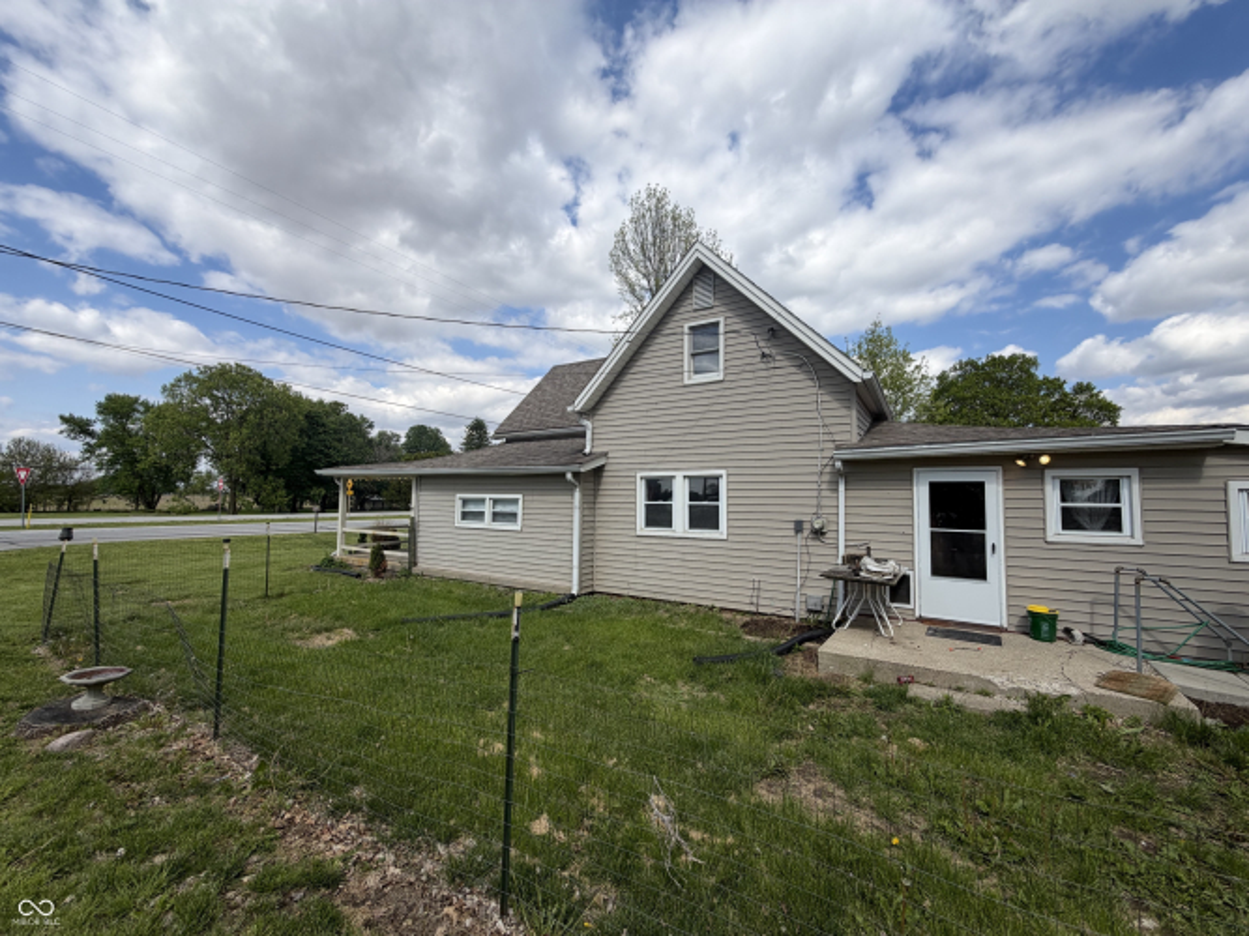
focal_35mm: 14
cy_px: 468
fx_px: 505
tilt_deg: +3.5
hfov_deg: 102.1
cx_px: 624
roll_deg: -1.6
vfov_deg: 85.7
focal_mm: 2.22
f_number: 2.2
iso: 20
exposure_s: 1/1001
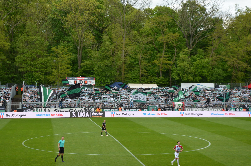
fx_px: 501
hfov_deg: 28.1
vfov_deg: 18.8
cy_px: 83
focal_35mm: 72
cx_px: 126
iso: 200
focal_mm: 48
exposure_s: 1/160
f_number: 6.3
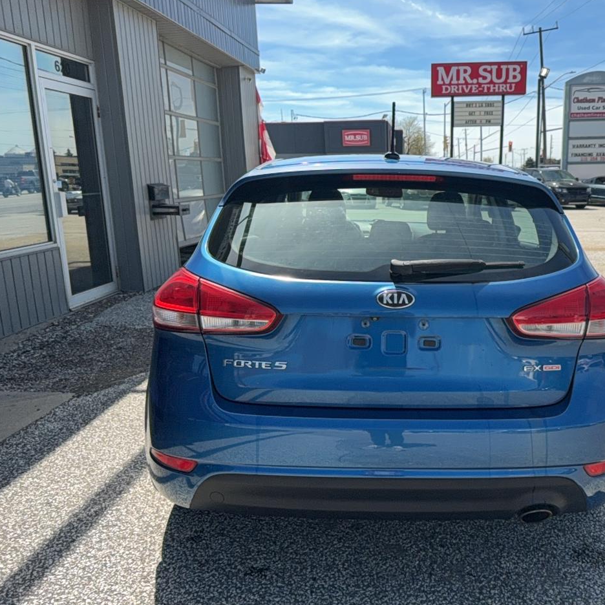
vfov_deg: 55.6
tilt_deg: -12.9
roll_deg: +1.8
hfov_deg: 54.8
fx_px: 573
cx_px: 390
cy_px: 302
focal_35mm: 29
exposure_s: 1/3876
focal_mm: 6.76
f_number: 1.78
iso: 80
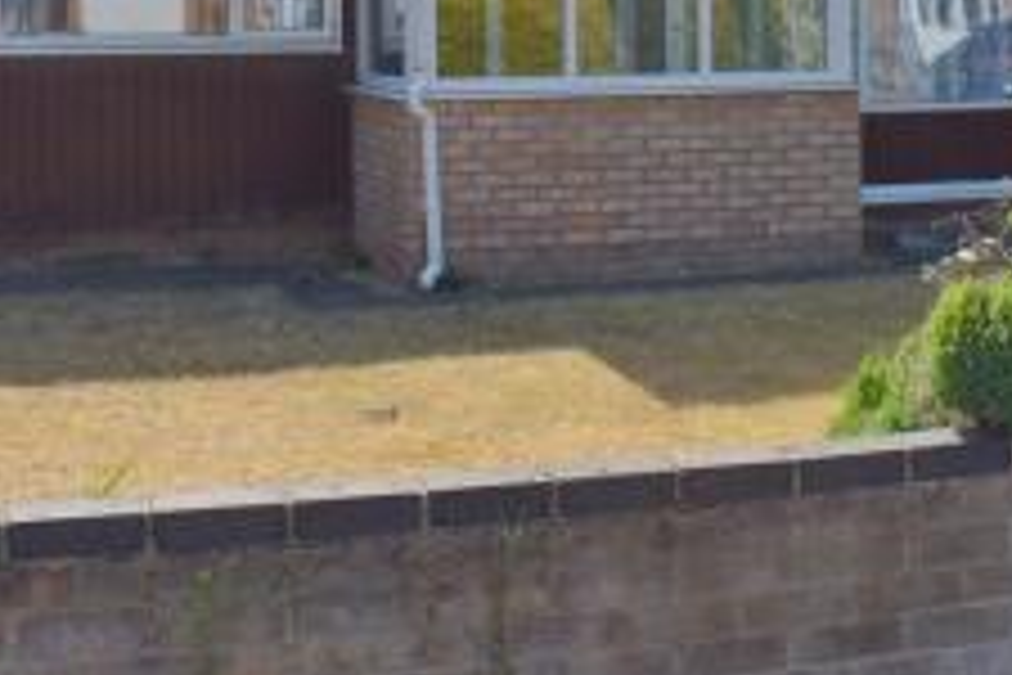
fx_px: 1602
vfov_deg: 22.8
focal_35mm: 57
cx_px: 490
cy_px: -11
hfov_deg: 35.1
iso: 100
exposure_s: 1/250
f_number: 8
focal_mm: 18
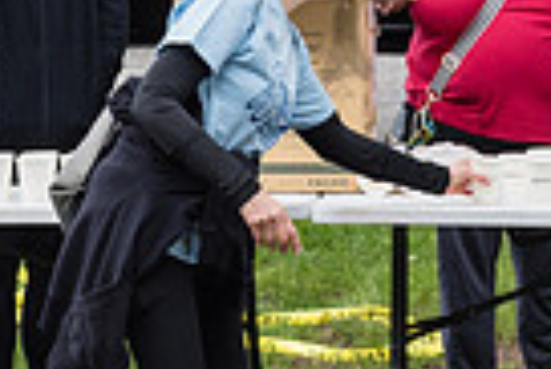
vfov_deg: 5.9
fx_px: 3555
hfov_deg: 8.9
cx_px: 376
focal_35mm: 232
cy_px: 9
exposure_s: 1/250
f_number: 7.1
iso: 400
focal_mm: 52
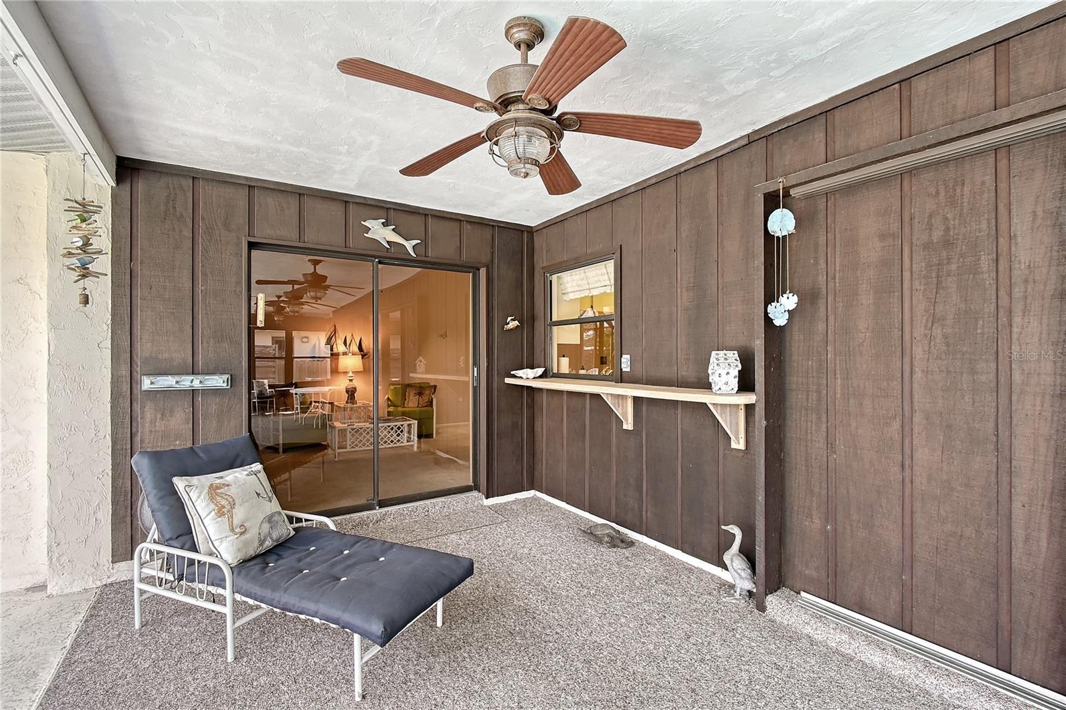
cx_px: 533
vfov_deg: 77.3
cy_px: 355
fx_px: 444
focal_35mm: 15
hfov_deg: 100.4
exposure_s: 1/30
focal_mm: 10
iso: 800
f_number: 10
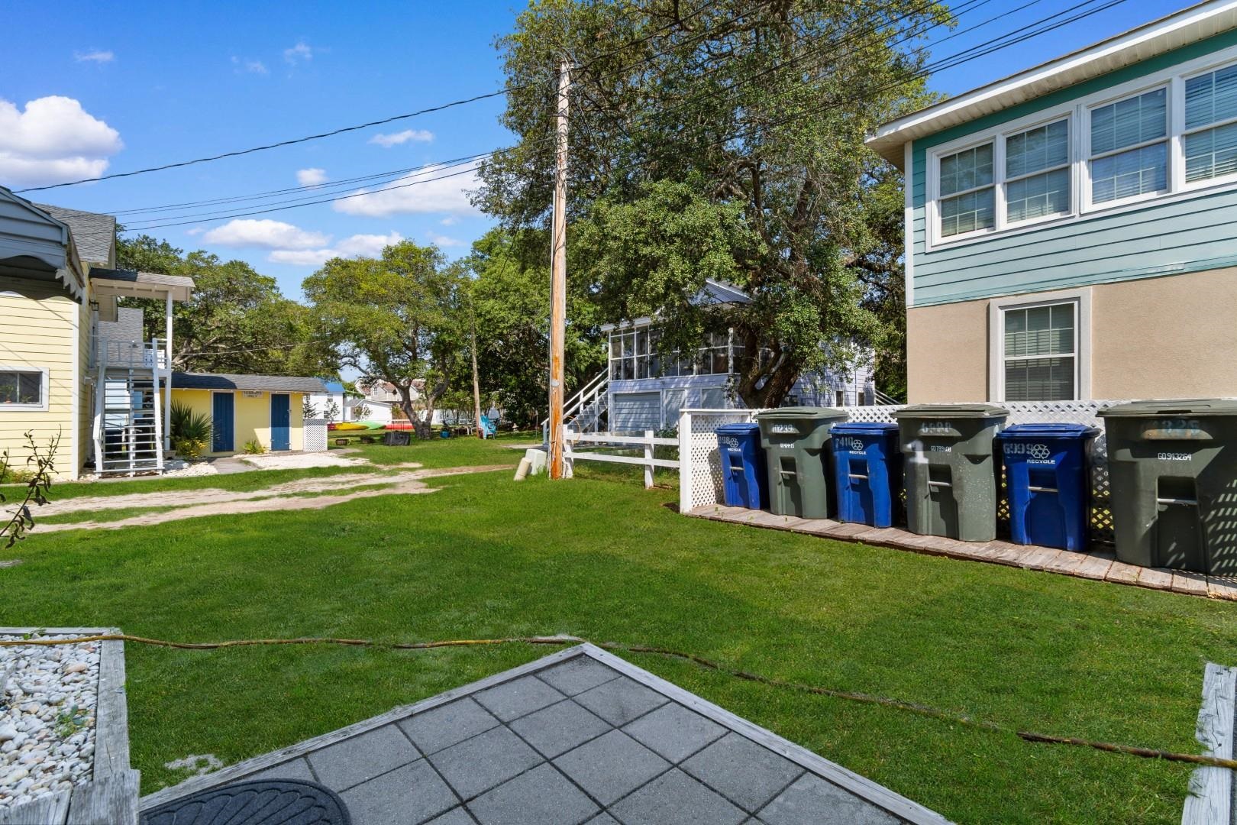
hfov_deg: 100.4
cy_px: 412
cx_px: 618
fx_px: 515
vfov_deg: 77.3
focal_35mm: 15
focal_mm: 10
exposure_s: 1/250
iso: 100
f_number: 8
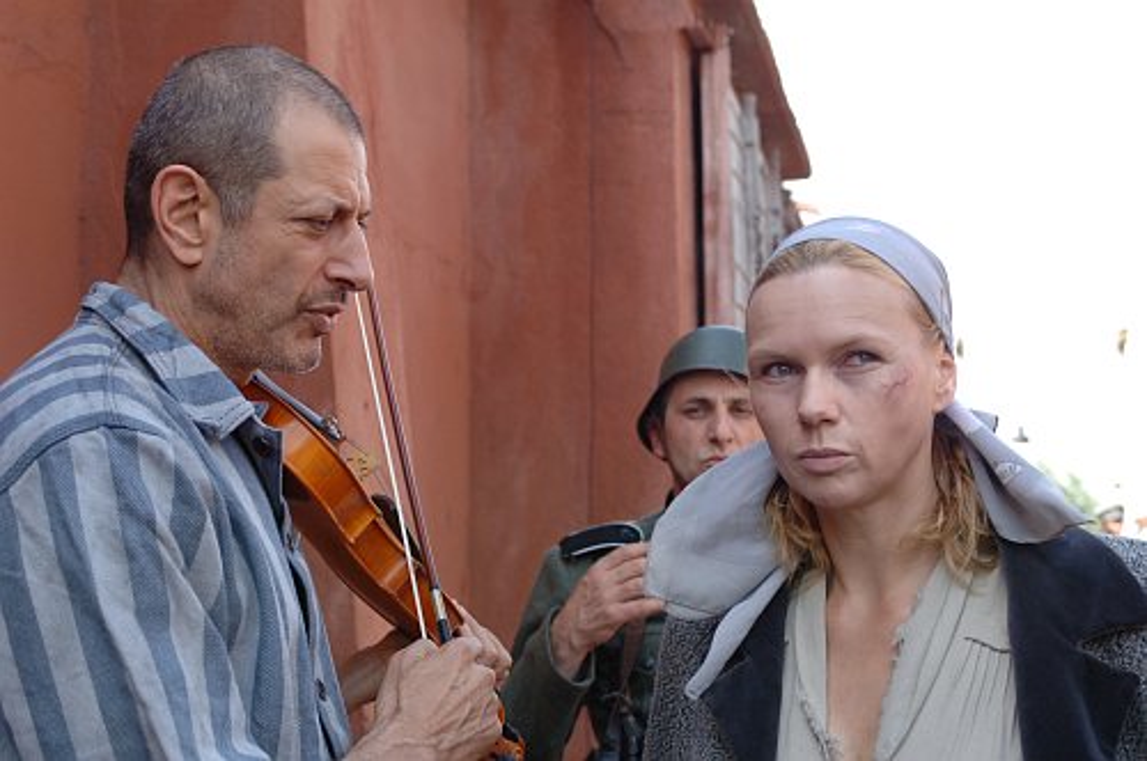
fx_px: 1671
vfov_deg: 25.7
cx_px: 574
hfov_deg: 37.9
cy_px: 380
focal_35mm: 52
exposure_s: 1/500
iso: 500
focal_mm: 35
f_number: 5
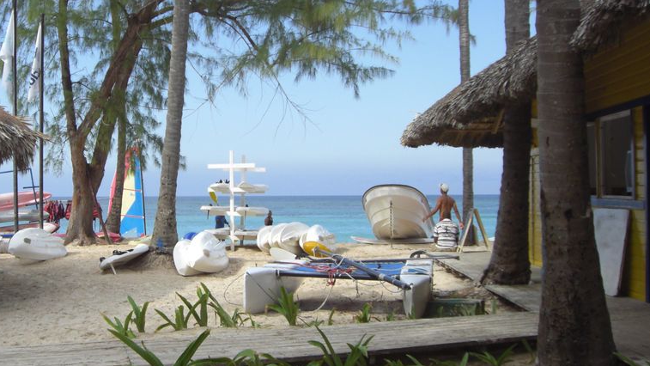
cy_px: 137
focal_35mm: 56
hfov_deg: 36.9
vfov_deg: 21.4
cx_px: 223
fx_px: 965
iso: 64
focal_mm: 6.2
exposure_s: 1/640
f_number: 2.7
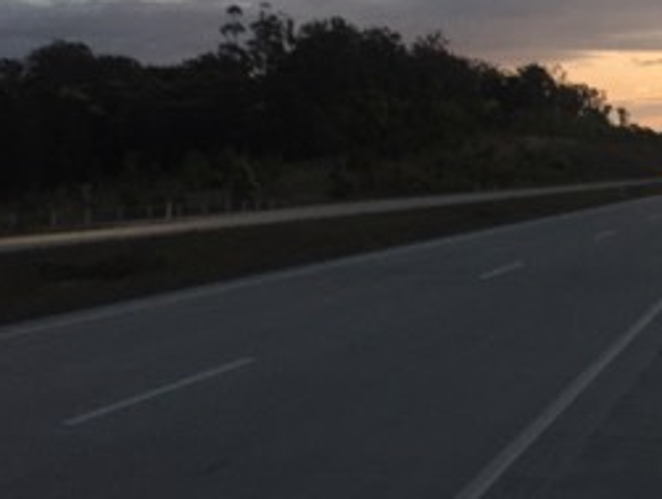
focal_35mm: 60
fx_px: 1149
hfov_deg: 31.0
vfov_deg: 23.8
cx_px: 567
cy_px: 42
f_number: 2.2
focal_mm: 4.15
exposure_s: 1/17
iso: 250
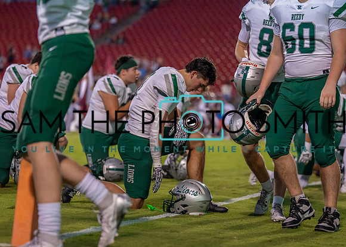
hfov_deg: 14.3
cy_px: 110
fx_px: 1377
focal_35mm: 140
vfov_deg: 10.3
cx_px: 179
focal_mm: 116
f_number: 2.8
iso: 2000
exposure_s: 1/2000
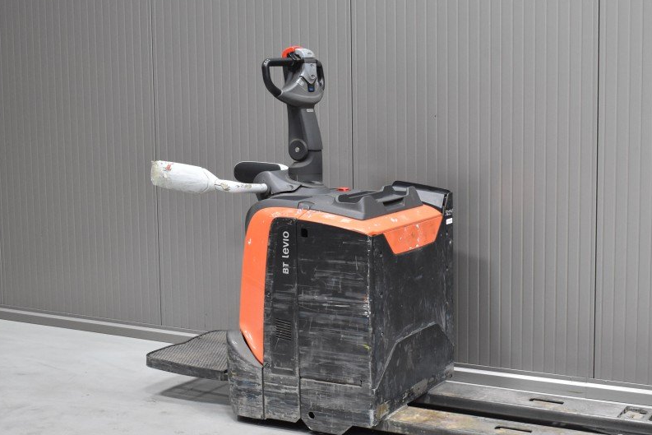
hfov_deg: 35.0
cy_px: 212
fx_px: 1028
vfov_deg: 23.9
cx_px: 404
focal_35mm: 57
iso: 1250
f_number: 5
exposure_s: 1/40
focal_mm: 25
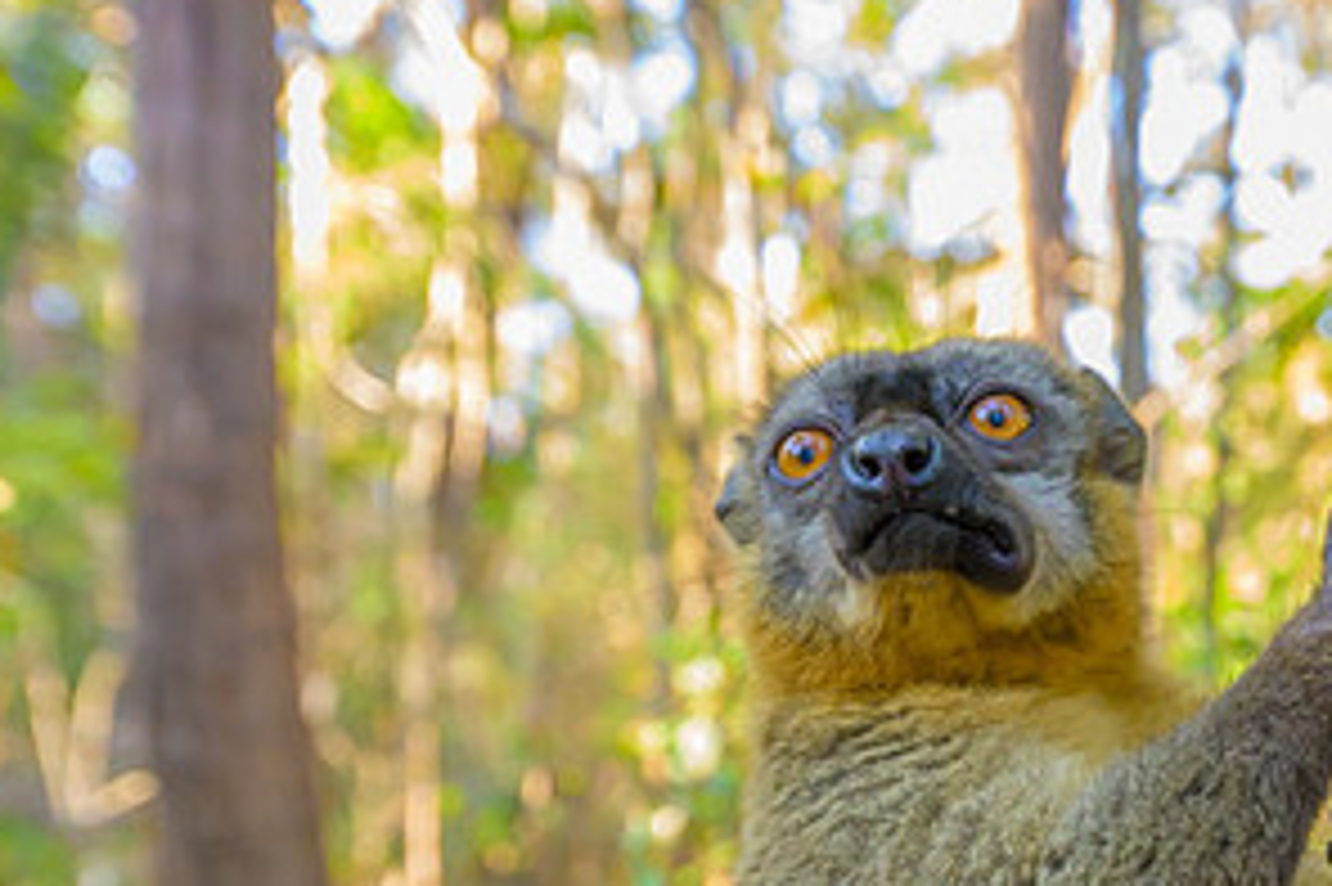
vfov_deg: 27.8
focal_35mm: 47
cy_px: 765
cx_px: 1202
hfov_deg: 39.0
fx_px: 1738
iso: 6400
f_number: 4
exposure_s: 1/800
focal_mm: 24
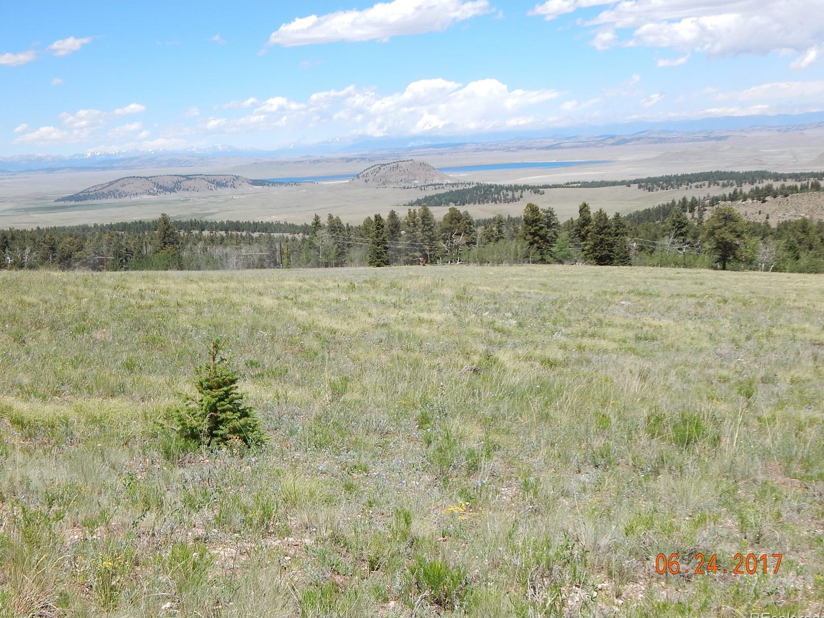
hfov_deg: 38.9
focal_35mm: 49
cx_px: 414
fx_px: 1167
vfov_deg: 29.7
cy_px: 314
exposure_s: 1/1250
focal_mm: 8.6
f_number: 3.7
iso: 125
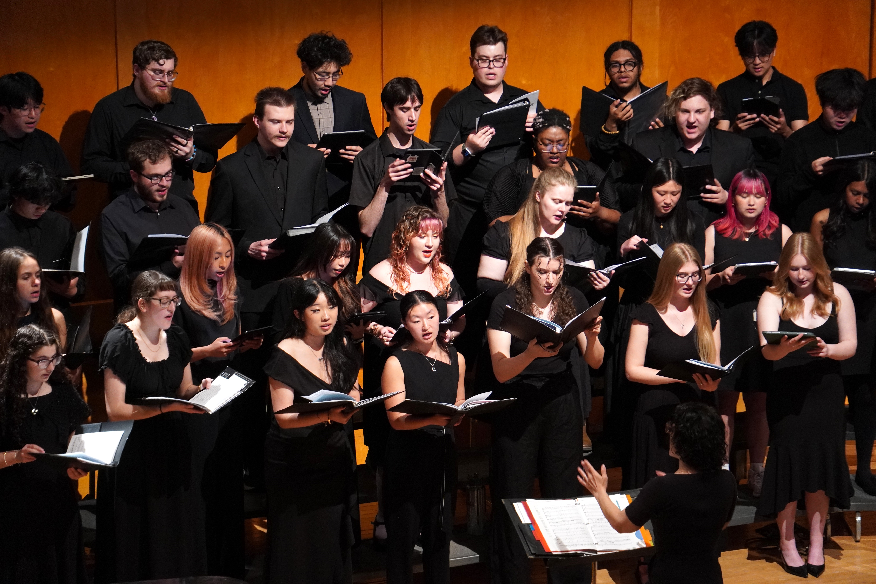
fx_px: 4088
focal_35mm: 168
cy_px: 292
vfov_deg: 8.2
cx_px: 438
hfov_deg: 12.2
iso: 2000
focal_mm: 112
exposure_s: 1/40
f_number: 5.6
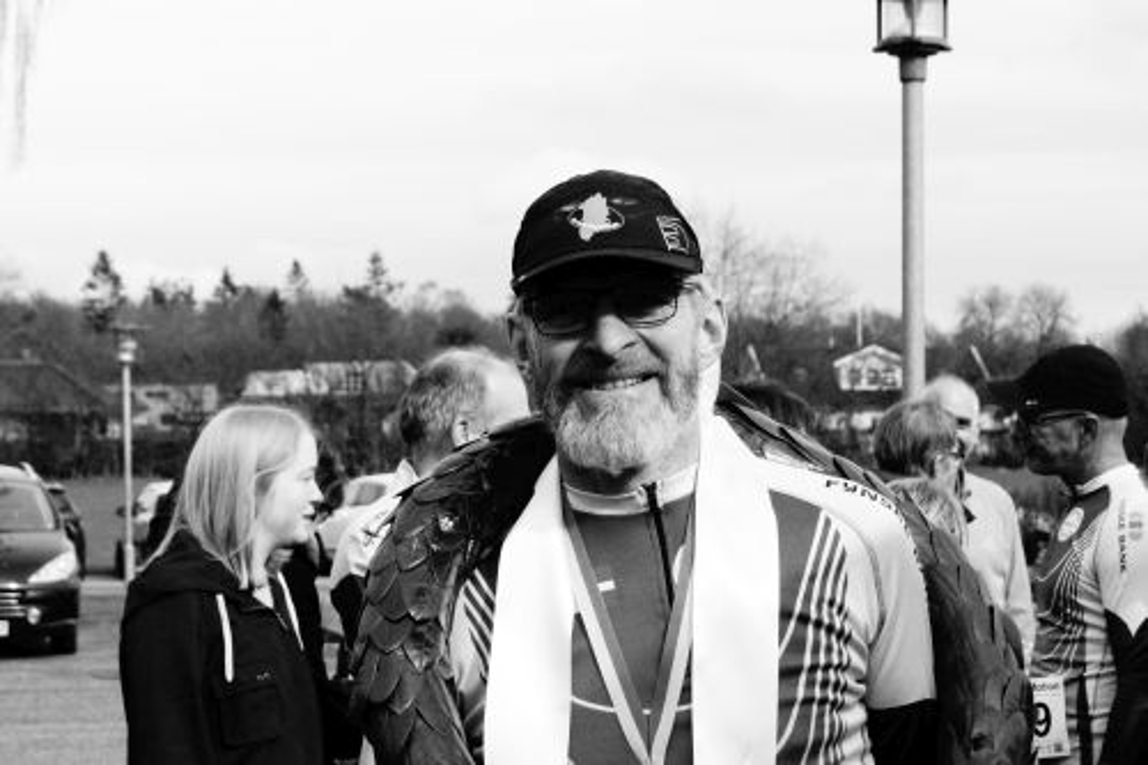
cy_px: 382
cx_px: 574
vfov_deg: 16.5
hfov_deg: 24.6
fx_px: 2630
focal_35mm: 82
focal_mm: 55
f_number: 10
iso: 3200
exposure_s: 1/4000
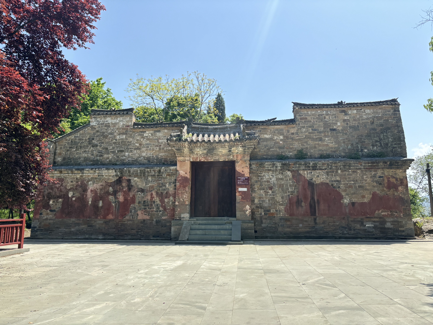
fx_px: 325
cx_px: 216
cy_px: 162
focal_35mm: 26
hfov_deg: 67.3
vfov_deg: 53.1
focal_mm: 5.96
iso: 50
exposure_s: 1/1328
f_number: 1.6
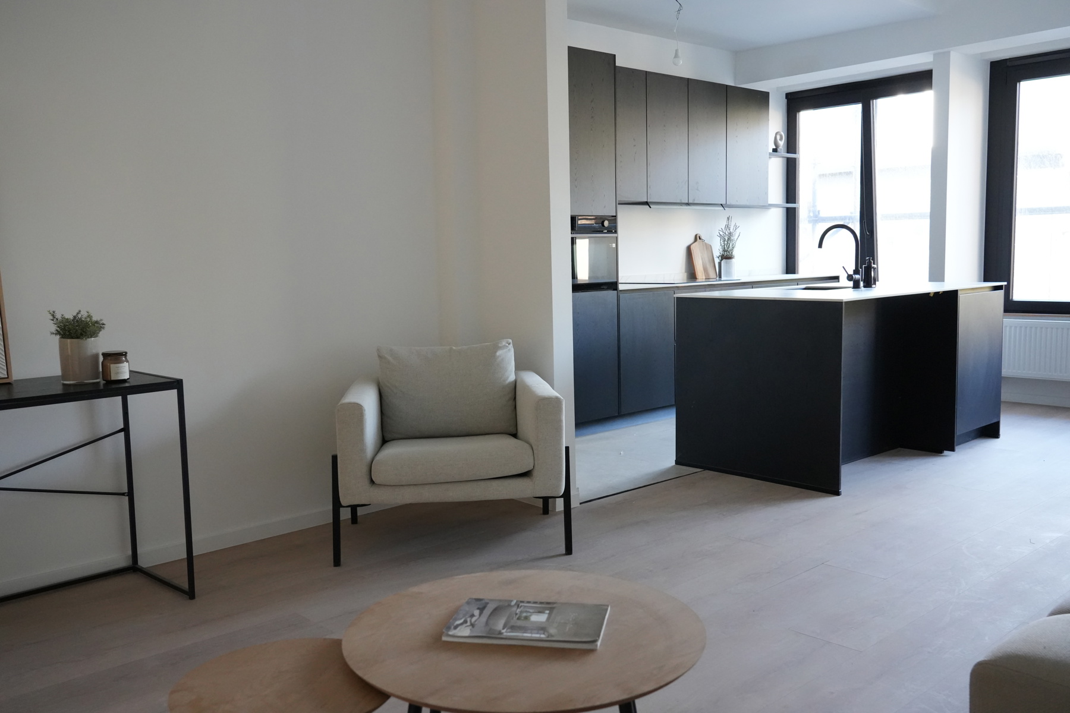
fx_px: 951
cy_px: 356
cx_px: 535
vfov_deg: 41.1
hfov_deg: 58.7
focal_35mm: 32
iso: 6400
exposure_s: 1/250
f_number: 5.6
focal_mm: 32
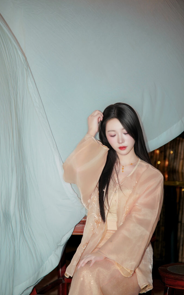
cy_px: 156
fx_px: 755
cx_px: 86
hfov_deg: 13.9
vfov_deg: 22.1
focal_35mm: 94
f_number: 2.8
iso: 500
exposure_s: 1/80
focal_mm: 75
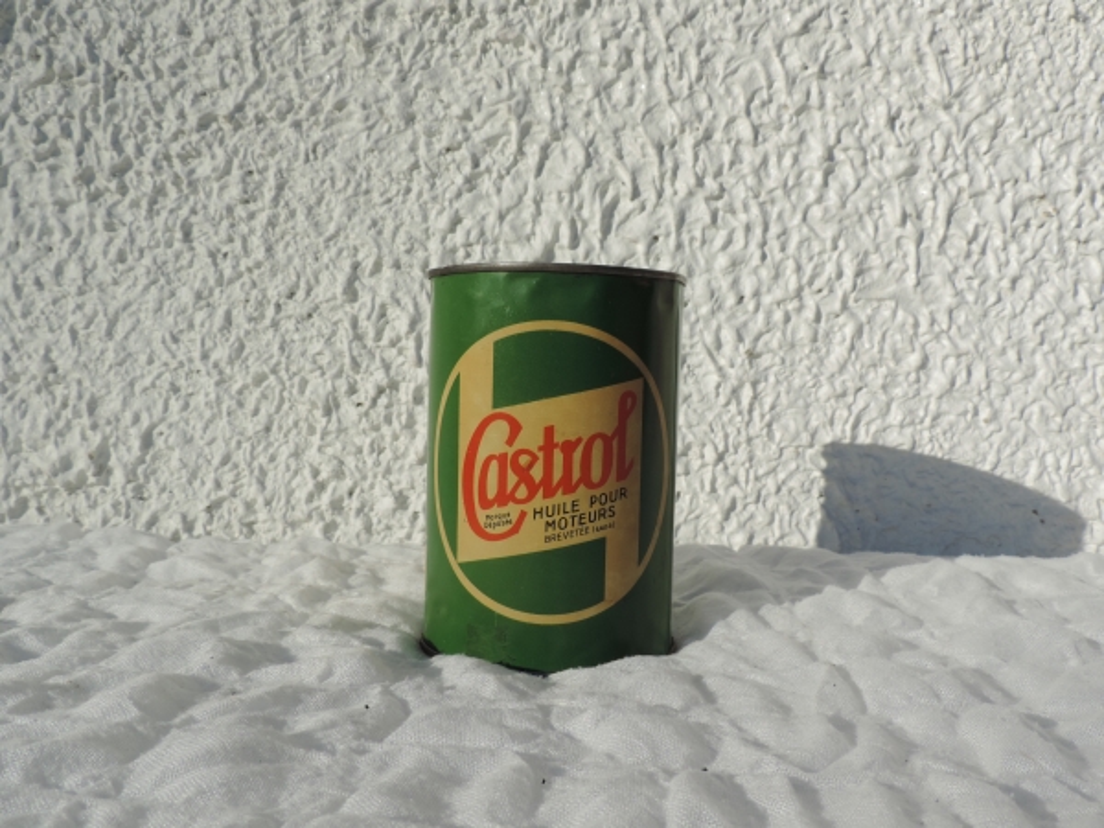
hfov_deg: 55.4
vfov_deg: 42.9
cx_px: 552
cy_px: 414
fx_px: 1052
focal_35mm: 33
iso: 80
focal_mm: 5.8
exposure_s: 1/1250
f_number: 4
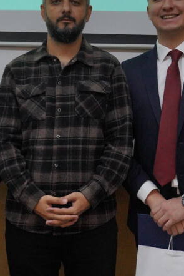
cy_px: 92
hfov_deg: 15.5
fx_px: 674
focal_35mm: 88
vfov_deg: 23.0
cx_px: 56
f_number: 5
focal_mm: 38
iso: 4000
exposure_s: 1/100
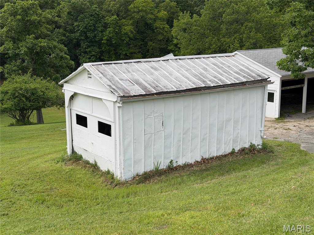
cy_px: 118
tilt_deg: -13.2
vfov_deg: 30.3
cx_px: 157
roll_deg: -0.9
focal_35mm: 48
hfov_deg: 39.7
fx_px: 435
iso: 80
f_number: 1.78
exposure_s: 1/4878
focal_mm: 6.76
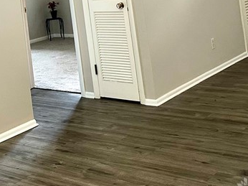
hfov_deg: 26.1
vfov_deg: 18.9
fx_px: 508
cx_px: 3
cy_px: -66
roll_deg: +6.6
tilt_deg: +3.4
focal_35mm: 71
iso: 250
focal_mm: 6.86
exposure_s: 1/60
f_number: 1.78
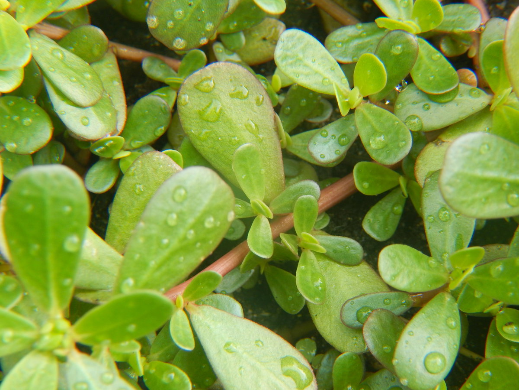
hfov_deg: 23.0
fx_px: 1274
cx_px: 260
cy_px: 195
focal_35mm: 85
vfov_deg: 17.4
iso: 125
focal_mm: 15.3
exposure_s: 1/100
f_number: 4.3
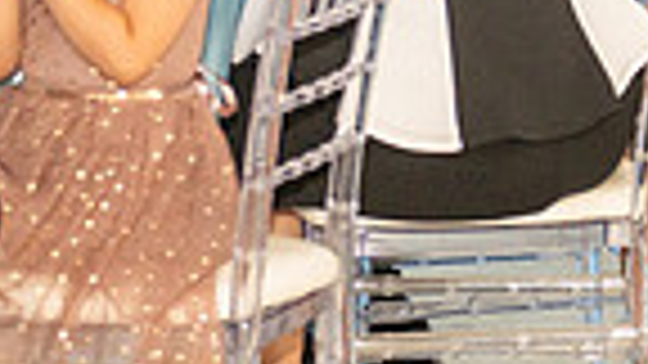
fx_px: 4639
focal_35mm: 270
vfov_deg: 4.5
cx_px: 1201
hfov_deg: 7.7
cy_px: -291
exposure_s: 1/160
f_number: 3.2
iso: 1000
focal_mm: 58
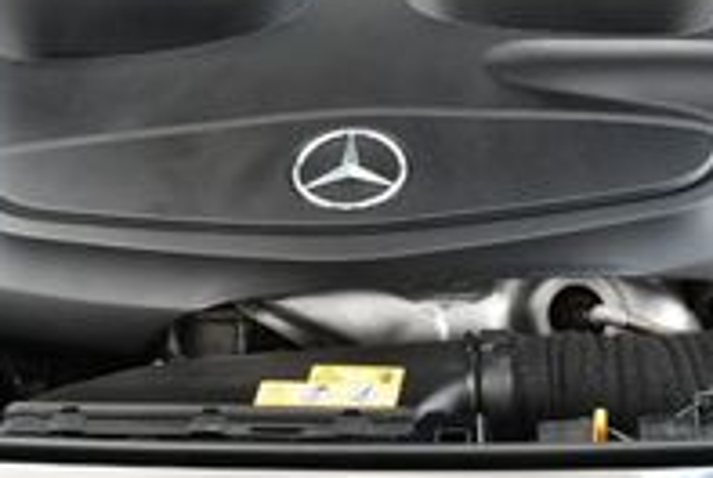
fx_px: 2321
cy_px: 319
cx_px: 608
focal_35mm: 117
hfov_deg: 17.3
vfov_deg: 11.7
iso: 400
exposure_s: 1/250
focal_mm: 18
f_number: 4.5
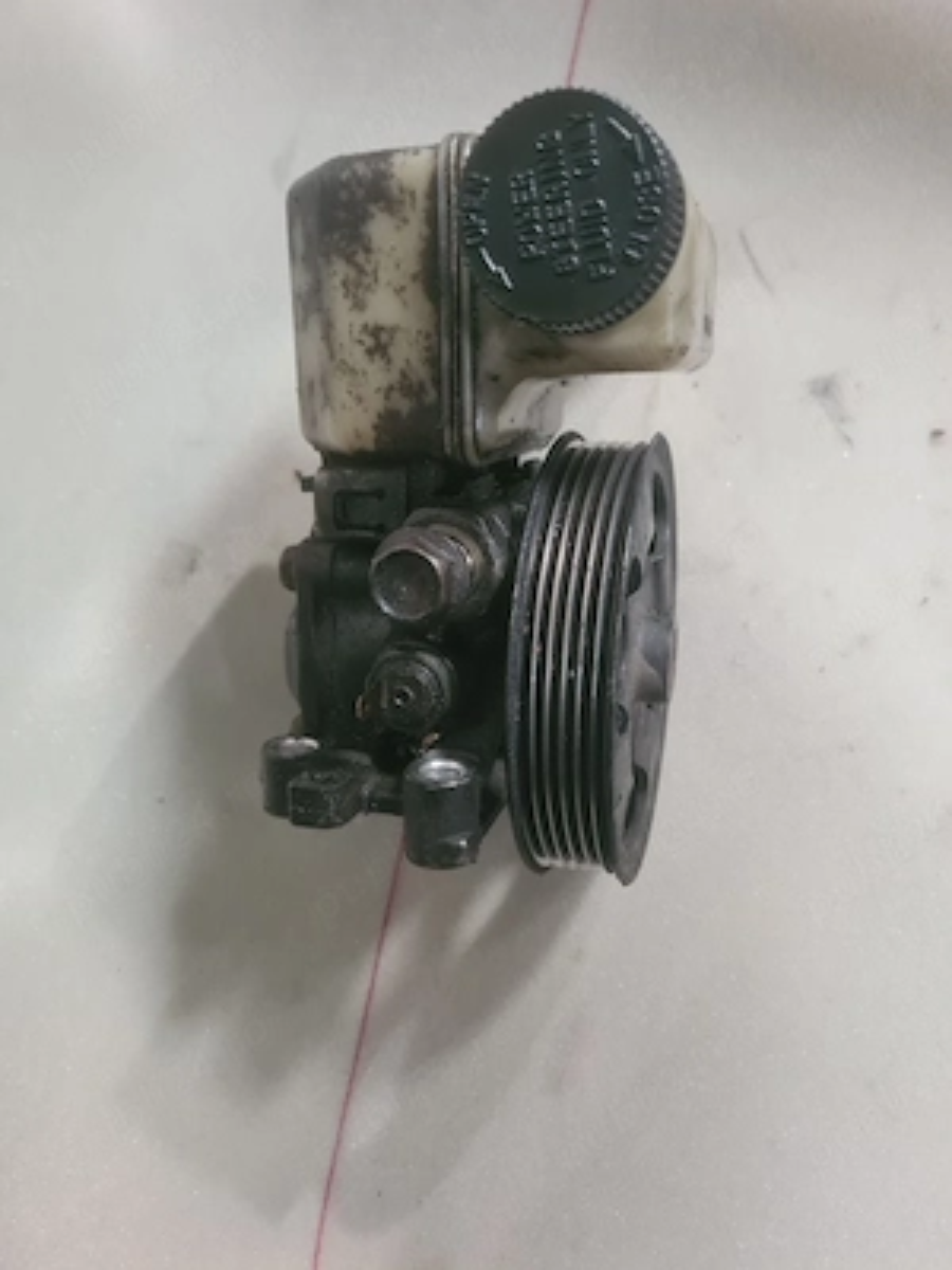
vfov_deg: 67.3
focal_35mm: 26
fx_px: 953
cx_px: 476
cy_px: 635
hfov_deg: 53.1
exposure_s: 1/33
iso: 640
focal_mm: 5.4
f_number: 1.8
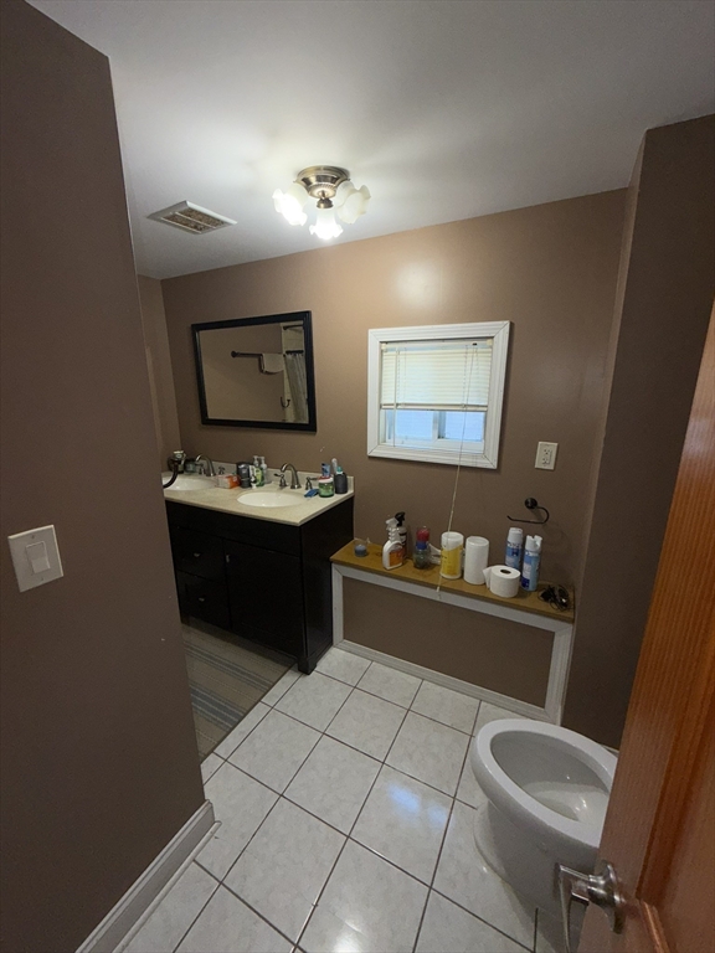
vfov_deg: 102.1
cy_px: 476
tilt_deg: -14.2
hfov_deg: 85.7
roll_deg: +0.4
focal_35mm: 14
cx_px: 358
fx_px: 386
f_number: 2.2
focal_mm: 2.22
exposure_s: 1/120
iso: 50
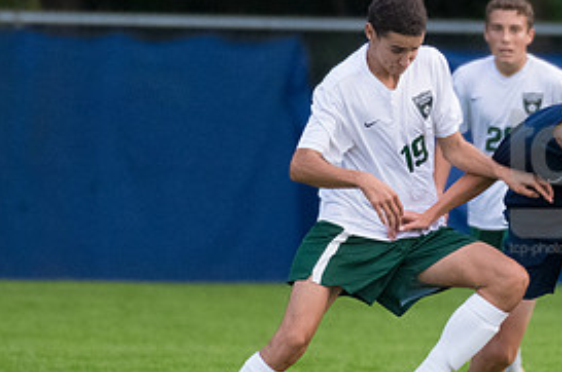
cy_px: 183
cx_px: 572
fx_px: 20882
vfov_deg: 1.0
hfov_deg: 1.5
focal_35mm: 1340
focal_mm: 420
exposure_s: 1/2000
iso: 3200
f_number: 5.6
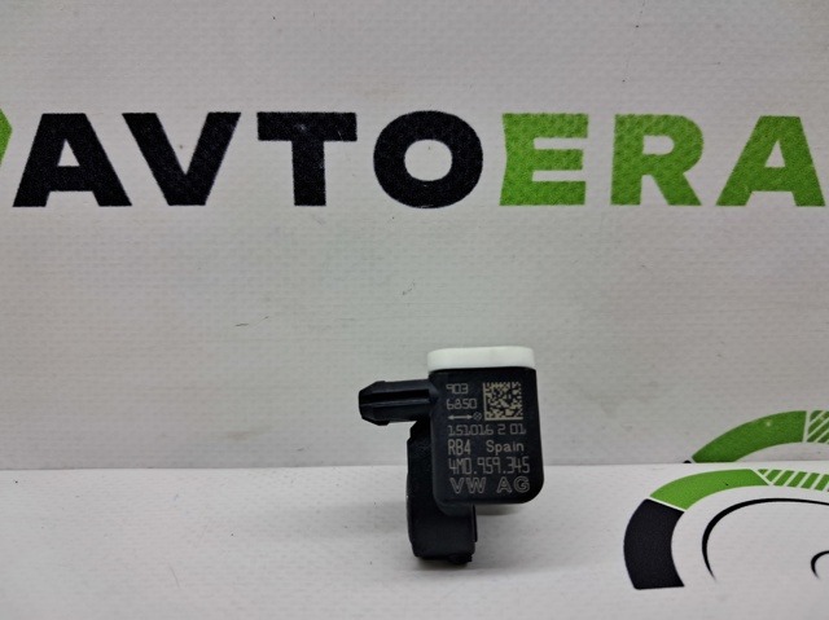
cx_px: 414
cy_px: 310
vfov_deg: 51.3
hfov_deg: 65.4
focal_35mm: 27
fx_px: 646
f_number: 1.8
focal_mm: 4
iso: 50
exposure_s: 1/100
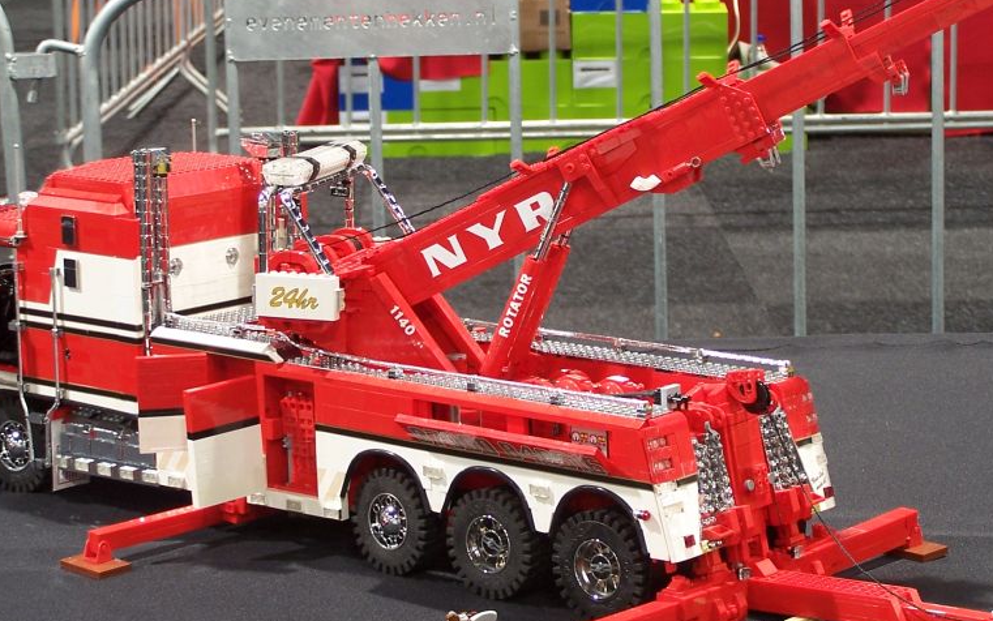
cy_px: 275
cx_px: 528
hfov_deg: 19.5
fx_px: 2896
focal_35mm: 107
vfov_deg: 12.2
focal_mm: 12.4
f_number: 3.2
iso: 80
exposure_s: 1/3
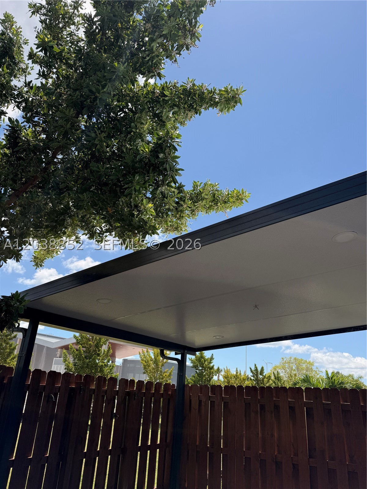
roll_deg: -5.0
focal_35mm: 24
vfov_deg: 71.6
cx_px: 184
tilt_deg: +22.9
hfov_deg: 56.8
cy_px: 244
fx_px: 339
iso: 80
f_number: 1.78
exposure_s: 1/3759
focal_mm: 6.76
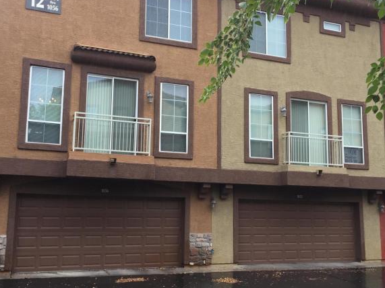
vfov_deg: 36.8
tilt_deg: +11.0
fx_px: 434
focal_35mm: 39
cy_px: 153
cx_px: 192
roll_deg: -0.5
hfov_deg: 47.9
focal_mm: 4.15
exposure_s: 1/50
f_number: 2.2
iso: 32
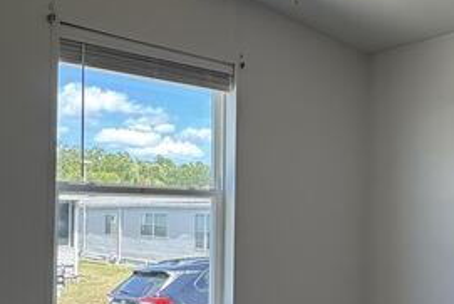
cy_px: 203
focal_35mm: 43
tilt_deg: +1.6
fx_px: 543
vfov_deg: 31.0
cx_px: 390
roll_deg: -0.3
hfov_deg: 42.4
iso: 50
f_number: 2.2
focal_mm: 2.22
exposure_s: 1/120
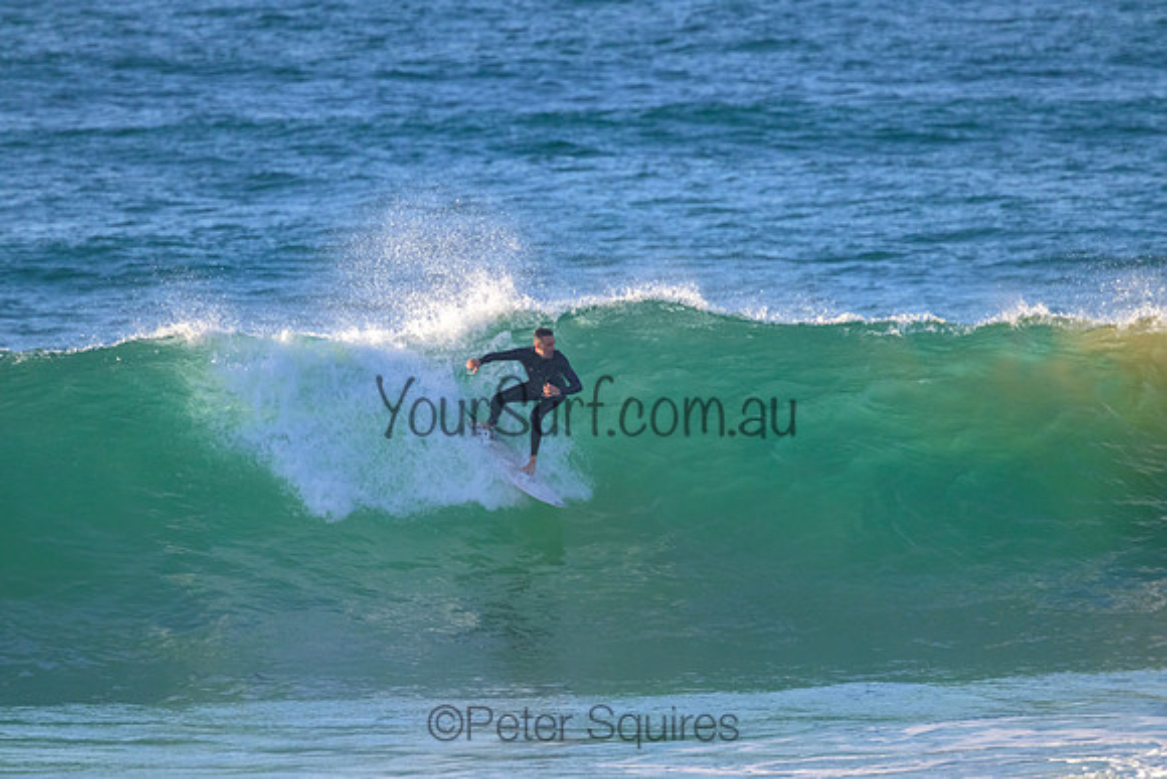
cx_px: 584
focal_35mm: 800
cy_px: 390
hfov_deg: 2.6
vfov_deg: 1.7
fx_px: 25938
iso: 2500
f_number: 11
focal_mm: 800
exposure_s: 1/1600
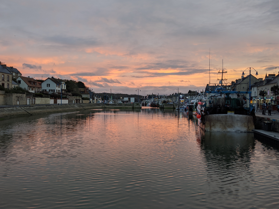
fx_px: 234
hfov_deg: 61.7
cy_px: 98
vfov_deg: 48.2
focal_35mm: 29
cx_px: 140
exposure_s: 1/49.9
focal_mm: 4.44
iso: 53
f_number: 1.8
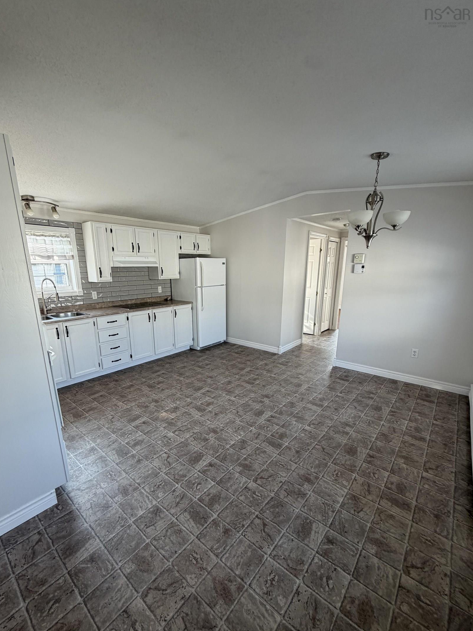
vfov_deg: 98.0
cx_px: 221
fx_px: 273
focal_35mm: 15
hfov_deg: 81.7
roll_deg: -0.2
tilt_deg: -13.4
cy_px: 337
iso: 160
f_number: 2.2
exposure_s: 1/121
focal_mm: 2.22
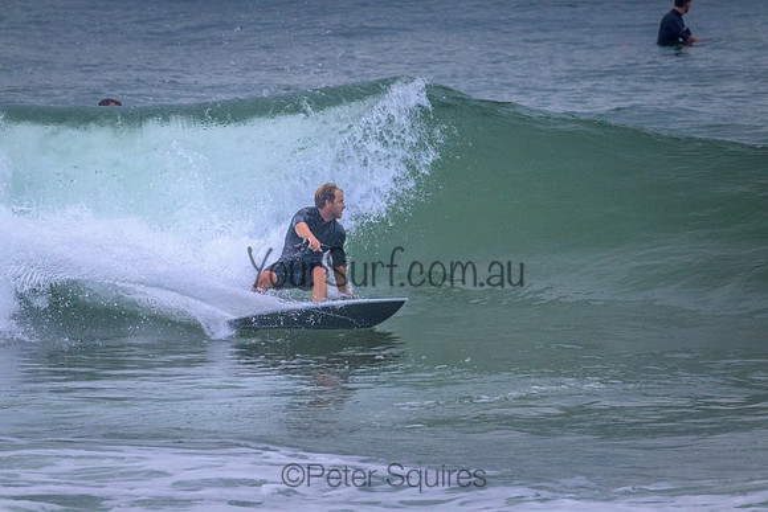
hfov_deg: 2.6
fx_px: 17070
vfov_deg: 1.7
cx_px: 384
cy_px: 256
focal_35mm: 800
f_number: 11
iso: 5000
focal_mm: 800
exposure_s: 1/2000
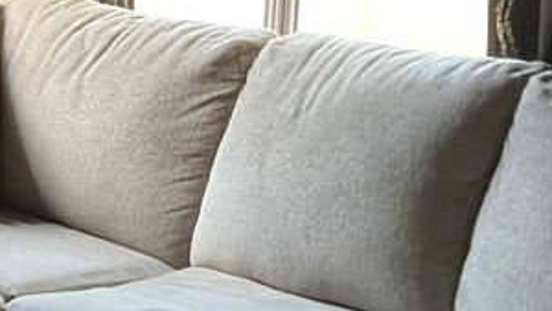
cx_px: -386
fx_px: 1581
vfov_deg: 11.2
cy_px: 35
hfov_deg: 17.0
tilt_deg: -8.1
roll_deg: -0.8
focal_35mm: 108
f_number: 1.8
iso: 160
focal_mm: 3
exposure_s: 1/60
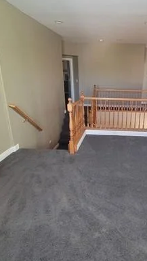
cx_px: 112
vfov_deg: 81.2
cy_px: 125
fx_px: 153
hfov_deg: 49.2
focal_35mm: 22
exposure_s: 1/30
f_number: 2.2
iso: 400
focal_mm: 2.2
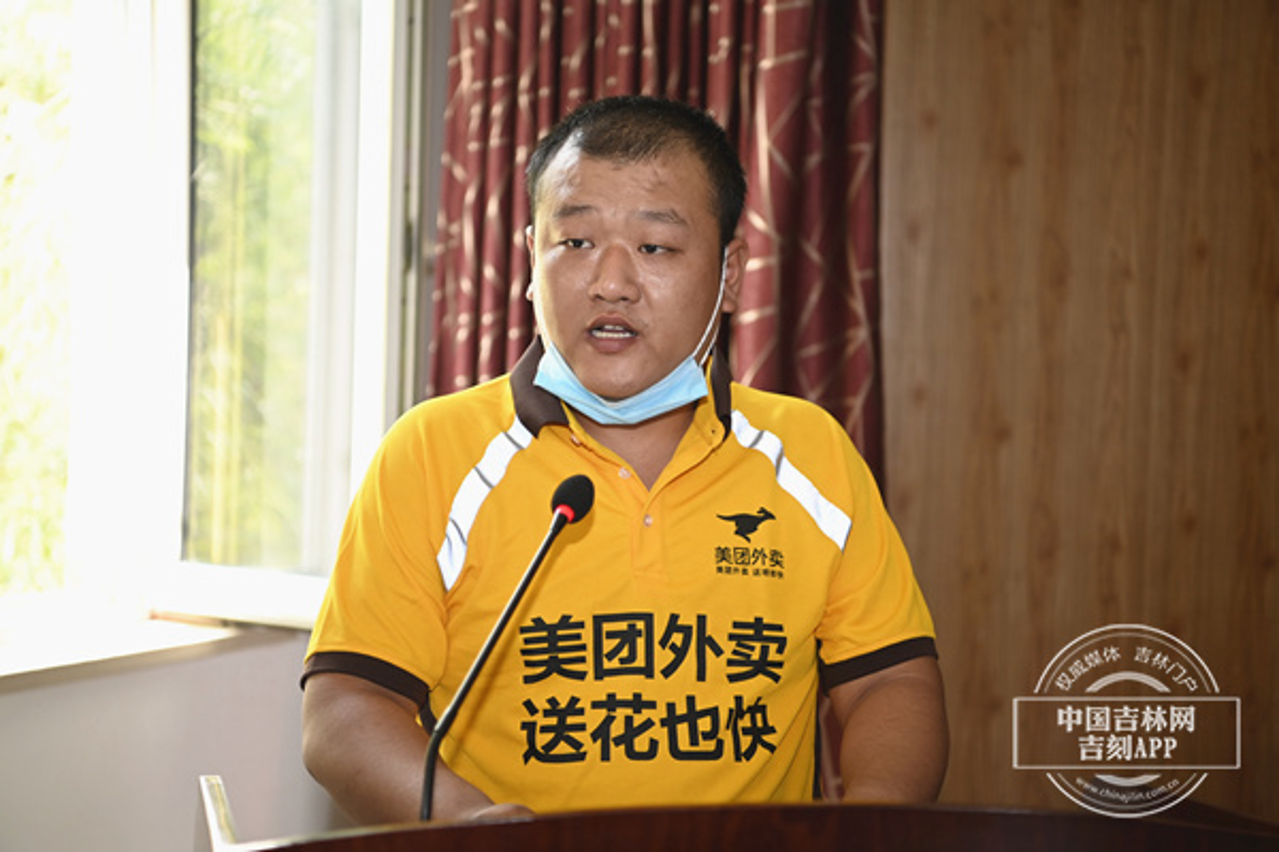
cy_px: 426
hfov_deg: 32.4
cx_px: 640
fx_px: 2203
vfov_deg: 21.9
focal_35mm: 62
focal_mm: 62
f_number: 2.8
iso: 640
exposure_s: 1/125
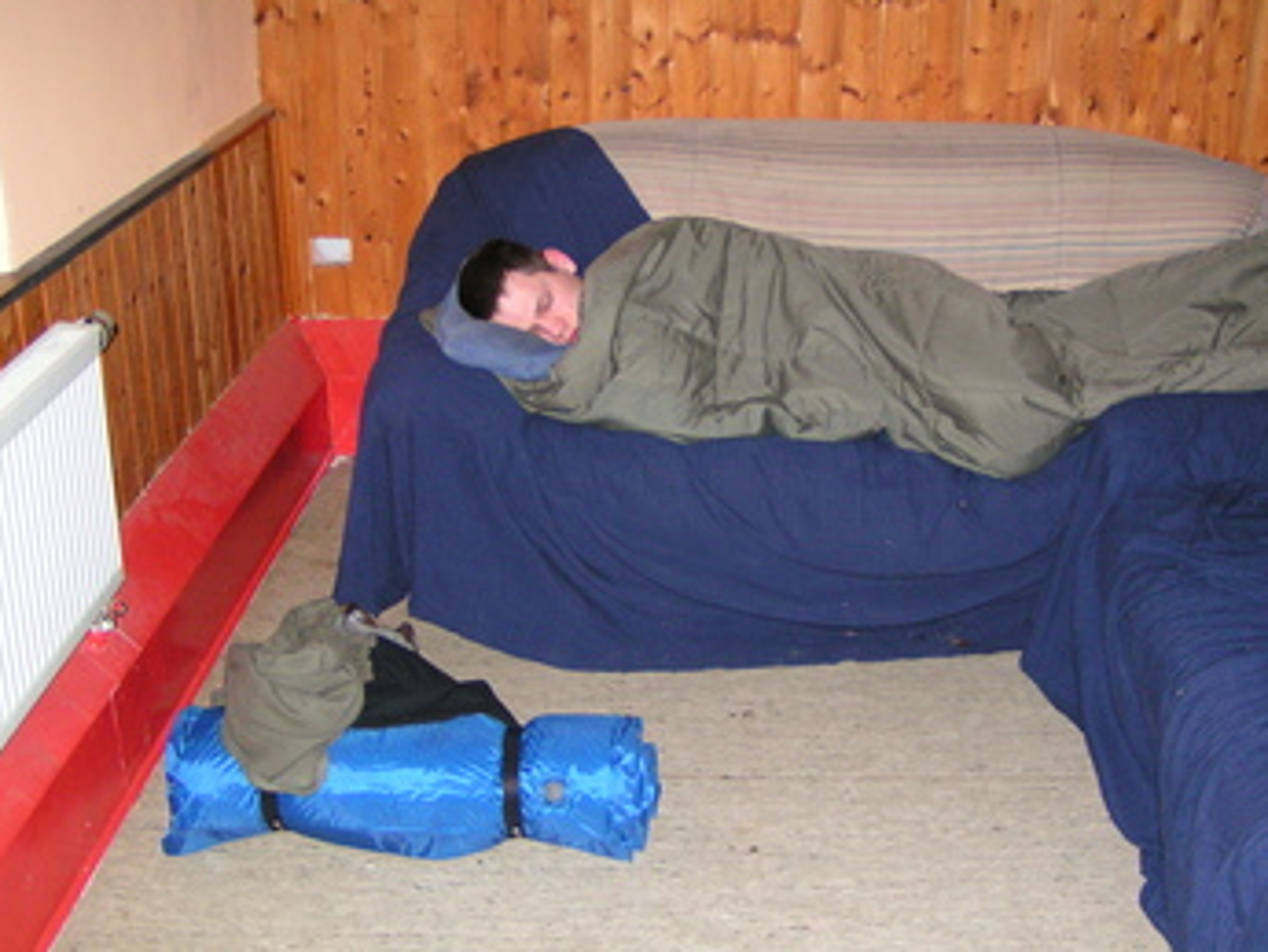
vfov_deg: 32.8
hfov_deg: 42.9
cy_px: 408
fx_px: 1612
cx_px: 695
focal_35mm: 44
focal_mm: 5.8
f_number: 2.8
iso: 200
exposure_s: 1/40
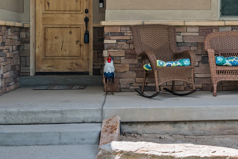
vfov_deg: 17.2
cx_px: 210
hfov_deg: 25.0
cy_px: 30
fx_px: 523
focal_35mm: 79
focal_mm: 28
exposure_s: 1/50
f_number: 8
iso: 800
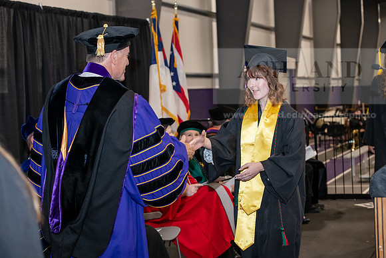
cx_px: 193
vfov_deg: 19.5
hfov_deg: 28.8
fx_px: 751
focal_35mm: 70
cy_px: 129
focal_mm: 70
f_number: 5
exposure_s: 1/200
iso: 2500
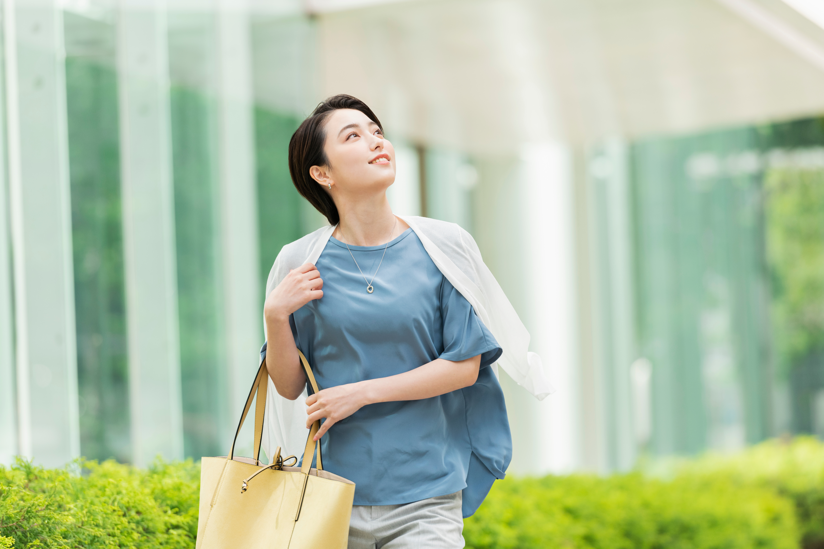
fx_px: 4577
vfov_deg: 6.9
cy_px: 274
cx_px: 412
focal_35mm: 200
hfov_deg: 10.3
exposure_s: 1/640
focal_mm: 200
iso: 320
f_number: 4
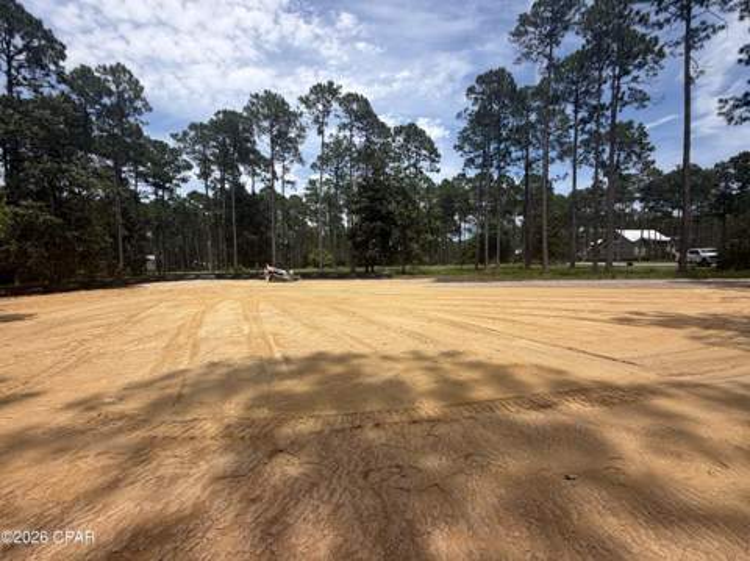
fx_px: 303
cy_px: 280
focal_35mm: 14
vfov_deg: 85.6
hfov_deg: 102.1
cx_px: 375
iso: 20
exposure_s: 1/1033
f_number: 2.2
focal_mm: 2.22
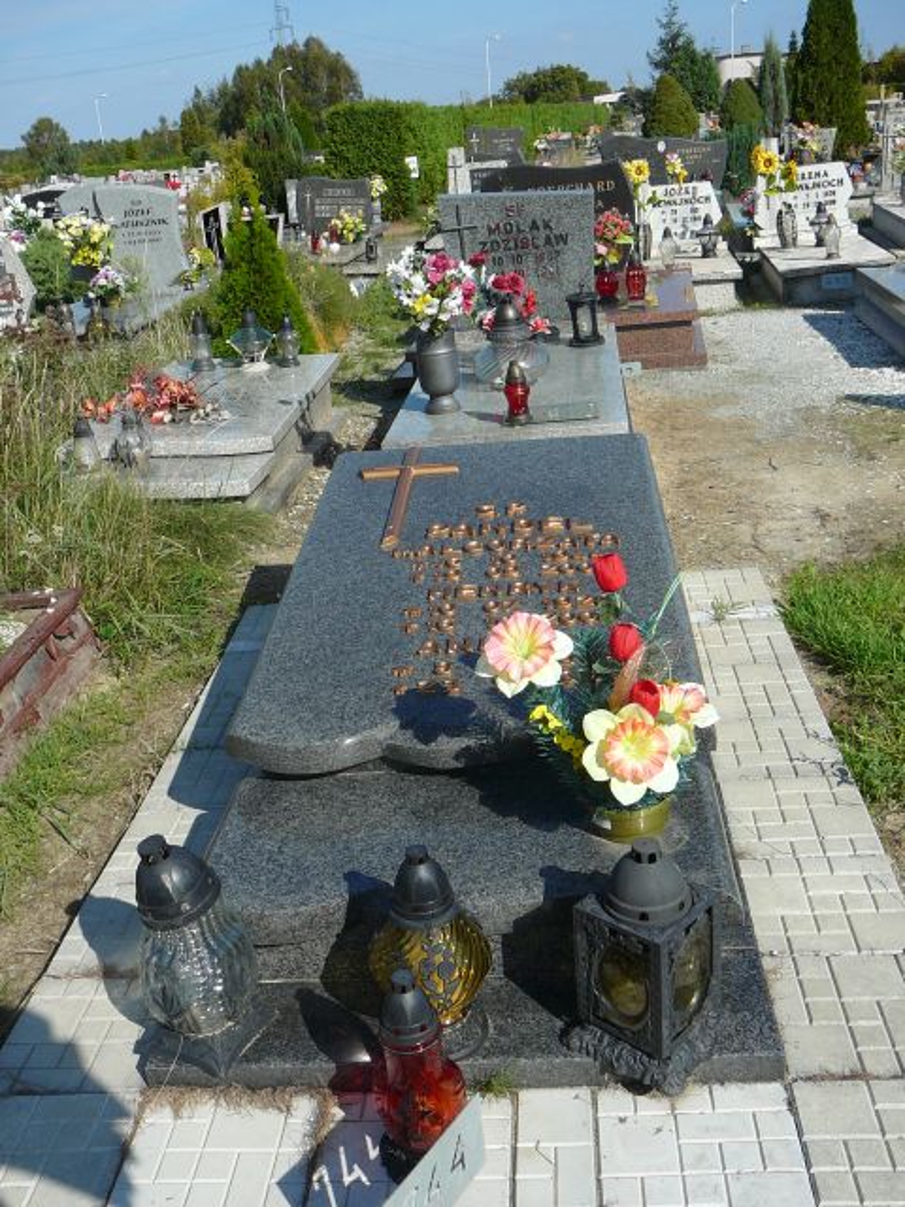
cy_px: 604
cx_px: 452
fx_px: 1220
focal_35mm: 35
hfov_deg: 40.7
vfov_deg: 52.6
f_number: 5
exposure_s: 1/500
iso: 80
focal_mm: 5.2
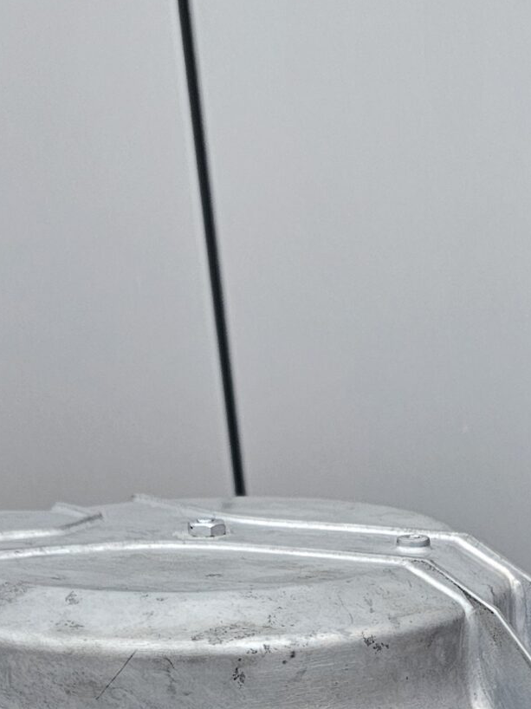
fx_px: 1473
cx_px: 355
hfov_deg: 20.4
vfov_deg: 22.4
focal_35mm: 72
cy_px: 1057
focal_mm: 6.3
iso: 800
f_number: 1.7
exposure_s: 1/100
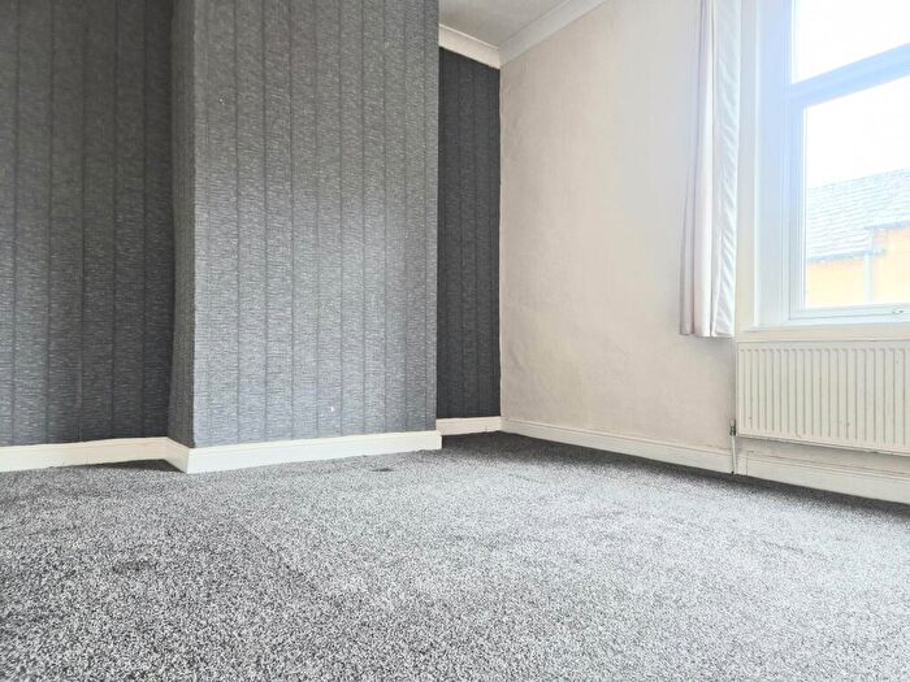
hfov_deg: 73.9
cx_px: 455
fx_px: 605
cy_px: 341
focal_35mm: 23
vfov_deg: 58.9
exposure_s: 1/100
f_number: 1.8
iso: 200
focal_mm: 5.4
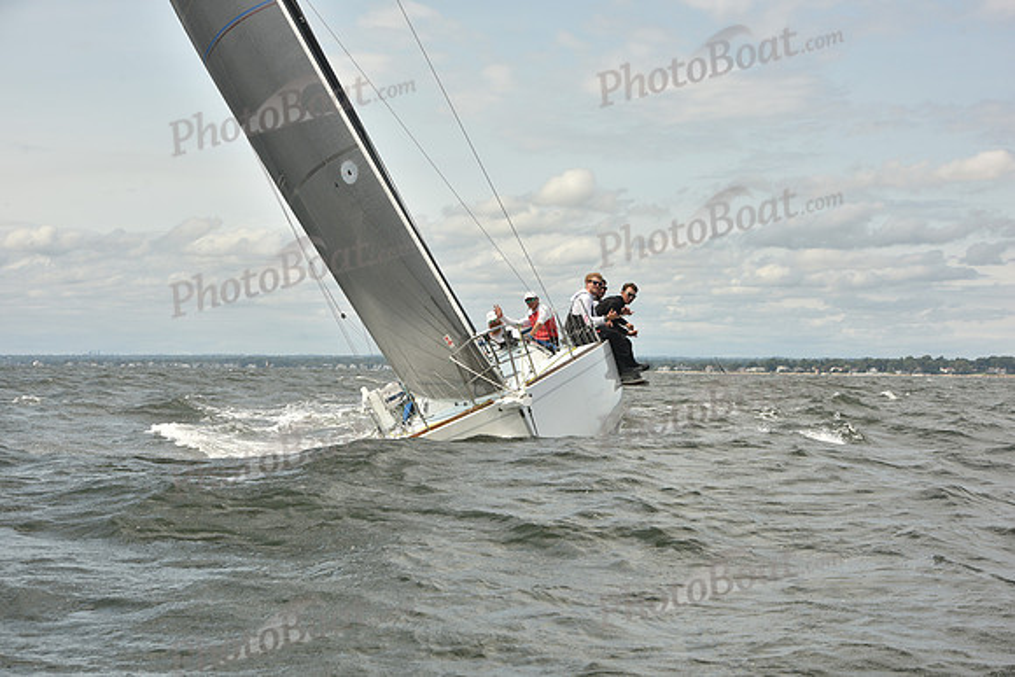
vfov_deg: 19.5
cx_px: 508
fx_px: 1974
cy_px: 338
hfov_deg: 28.8
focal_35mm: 70
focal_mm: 70
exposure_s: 1/800
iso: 250
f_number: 10
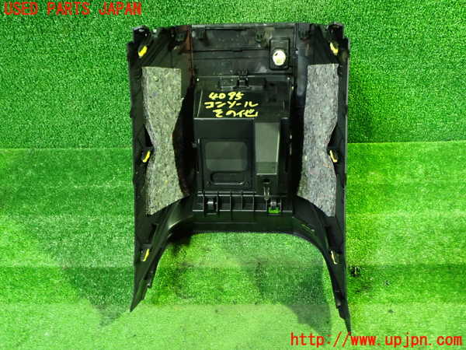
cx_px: 233
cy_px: 175
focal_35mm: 30
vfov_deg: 46.8
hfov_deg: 60.0
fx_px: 404
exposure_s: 1/20
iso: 800
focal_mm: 5.4
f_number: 2.3
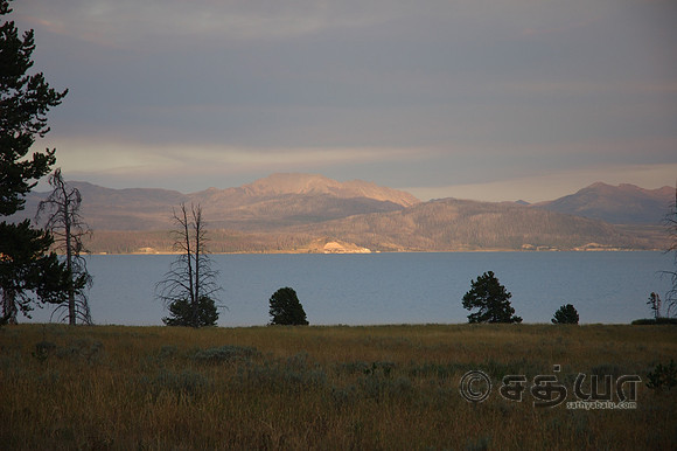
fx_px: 1973
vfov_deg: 13.0
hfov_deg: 19.5
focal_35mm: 105
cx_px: 338
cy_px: 226
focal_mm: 70
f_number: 4.5
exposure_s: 1/60
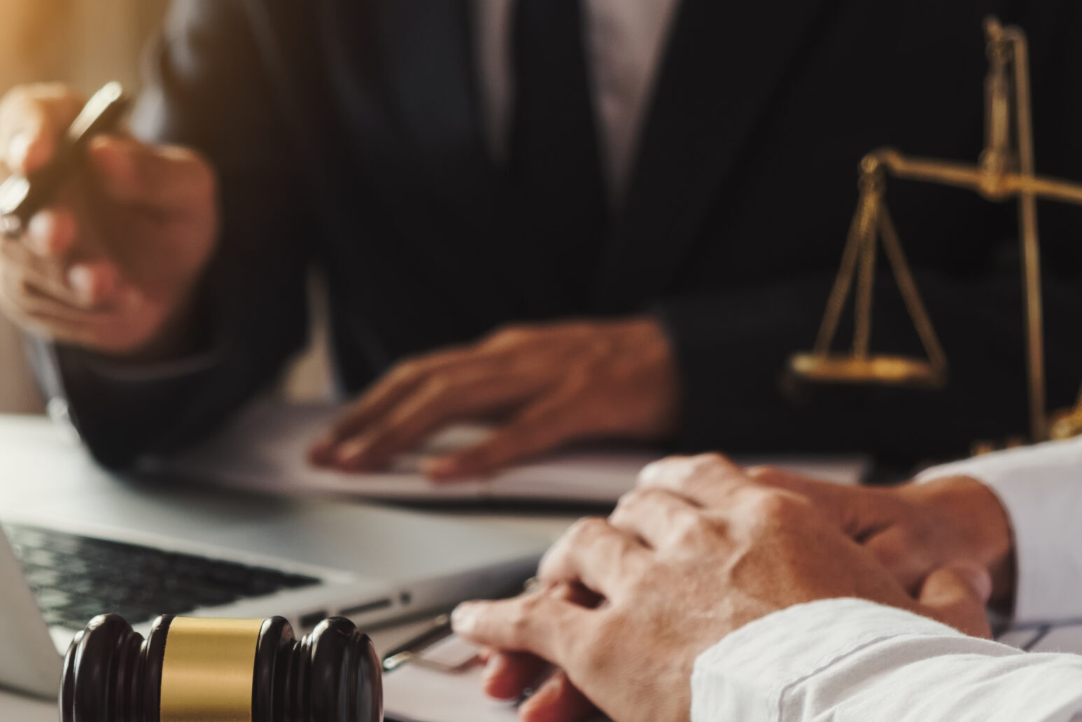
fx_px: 3186
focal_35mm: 106
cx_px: 437
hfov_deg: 19.3
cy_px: 388
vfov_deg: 12.9
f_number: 4
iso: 400
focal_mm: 42.5
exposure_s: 1/15
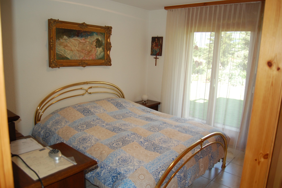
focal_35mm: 27
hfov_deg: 67.4
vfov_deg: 47.8
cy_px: 94
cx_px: 141
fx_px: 211
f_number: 3.5
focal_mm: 18
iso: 400
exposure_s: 1/160
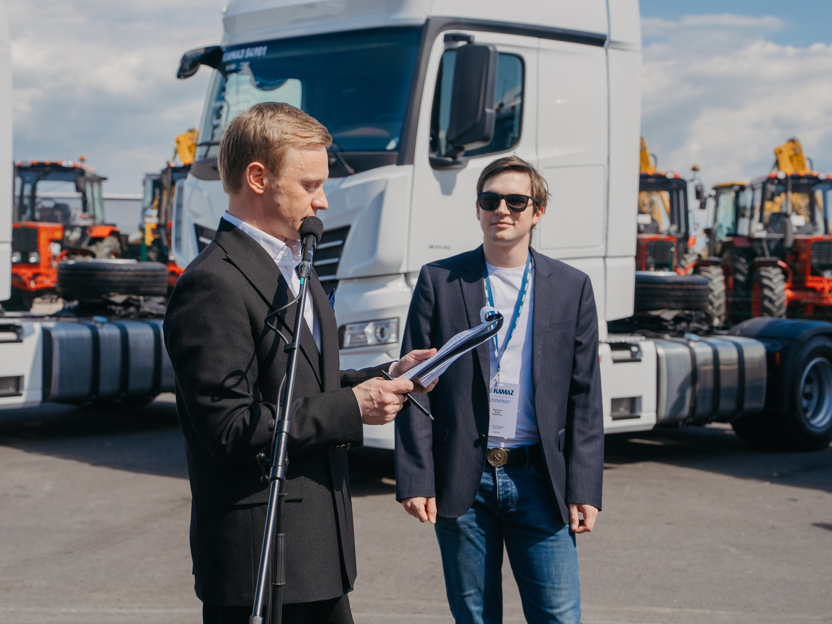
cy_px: 312
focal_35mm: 65
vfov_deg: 22.6
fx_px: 1562
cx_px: 389
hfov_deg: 29.8
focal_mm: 60
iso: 100
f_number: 5.6
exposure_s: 1/400
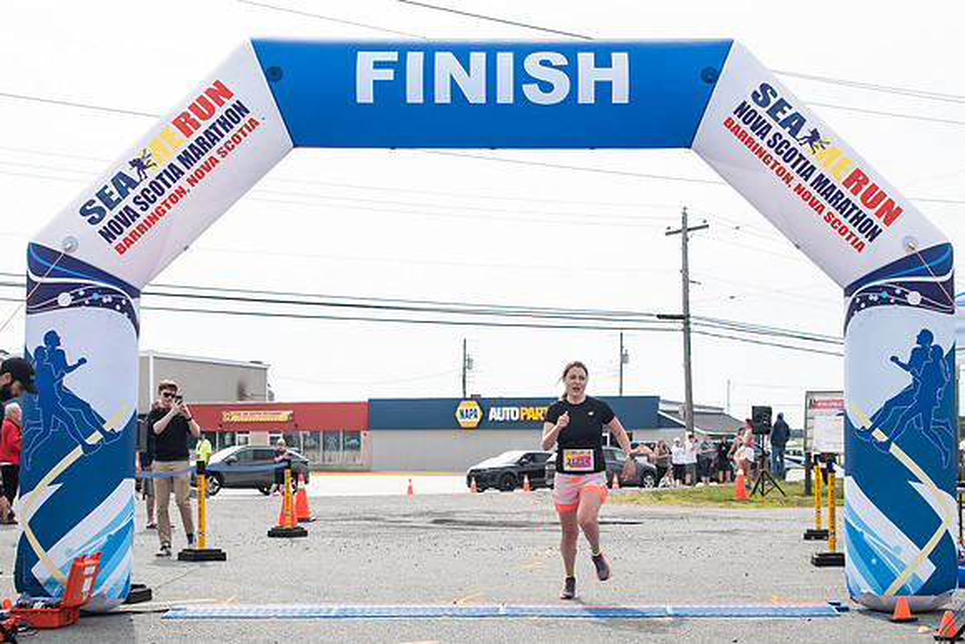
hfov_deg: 33.9
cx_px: 555
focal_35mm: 59
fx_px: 1580
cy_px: 452
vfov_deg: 22.9
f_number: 4
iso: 800
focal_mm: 35
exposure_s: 1/3200
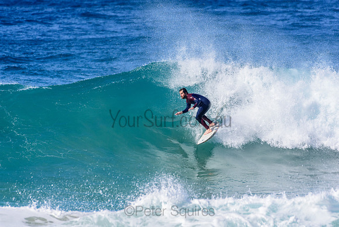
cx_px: 170
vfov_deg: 1.8
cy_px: 114
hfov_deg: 2.7
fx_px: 7064
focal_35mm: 750
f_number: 5.6
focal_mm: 500
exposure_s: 1/2000
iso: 280
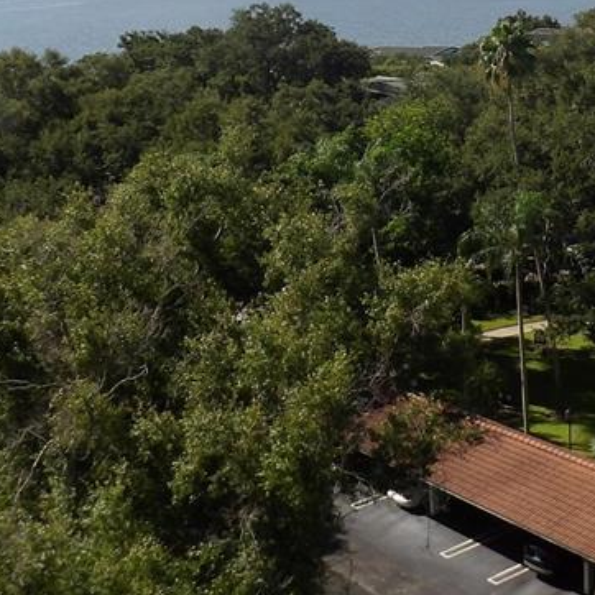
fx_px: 1167
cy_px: 72
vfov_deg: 27.7
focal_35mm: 60
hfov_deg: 28.1
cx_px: 464
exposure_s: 1/579
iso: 100
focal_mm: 4.3
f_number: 4.6
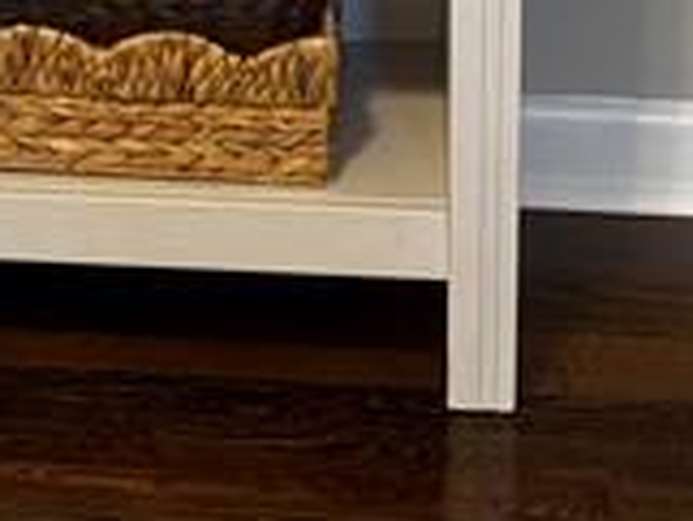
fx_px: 3306
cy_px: -564
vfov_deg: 8.5
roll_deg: +2.0
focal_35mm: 165
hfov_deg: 11.7
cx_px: -189
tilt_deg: -13.4
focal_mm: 5.96
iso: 160
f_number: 1.6
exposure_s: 1/60
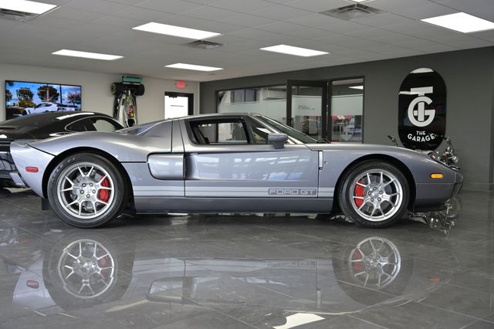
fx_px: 494
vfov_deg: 36.8
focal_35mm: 36
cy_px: 164
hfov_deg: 53.2
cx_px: 247
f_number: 4.5
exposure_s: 1/400
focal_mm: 36
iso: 1250
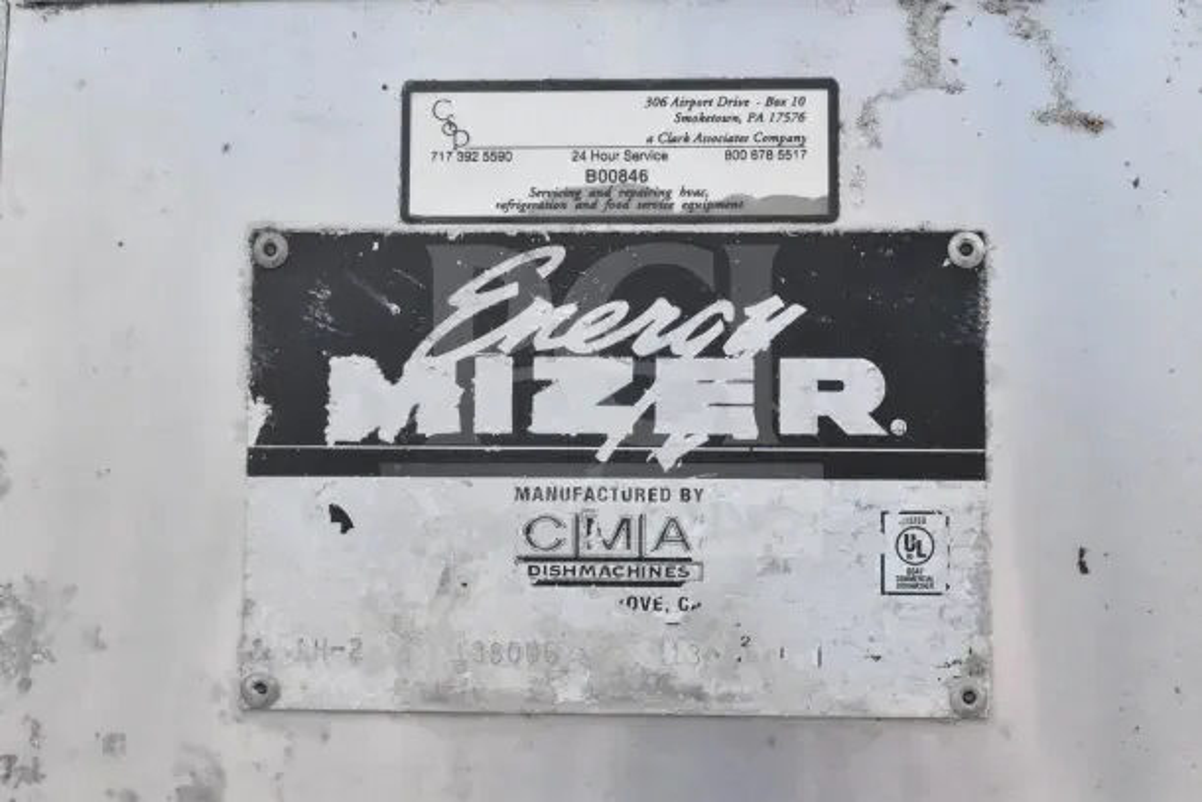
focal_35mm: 57
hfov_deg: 35.0
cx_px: 601
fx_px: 1903
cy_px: 401
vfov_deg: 23.8
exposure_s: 1/1600
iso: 6400
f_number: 20
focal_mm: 38
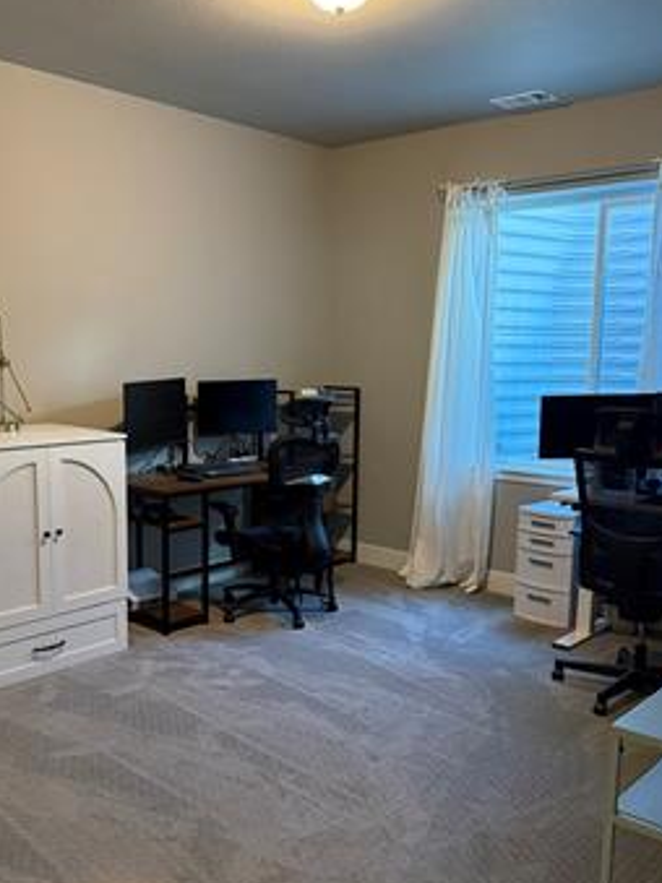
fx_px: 868
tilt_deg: -9.9
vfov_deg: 53.9
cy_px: 484
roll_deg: -0.1
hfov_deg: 41.7
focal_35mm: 34
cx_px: 292
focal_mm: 6.76
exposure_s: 1/60
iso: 640
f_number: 1.78
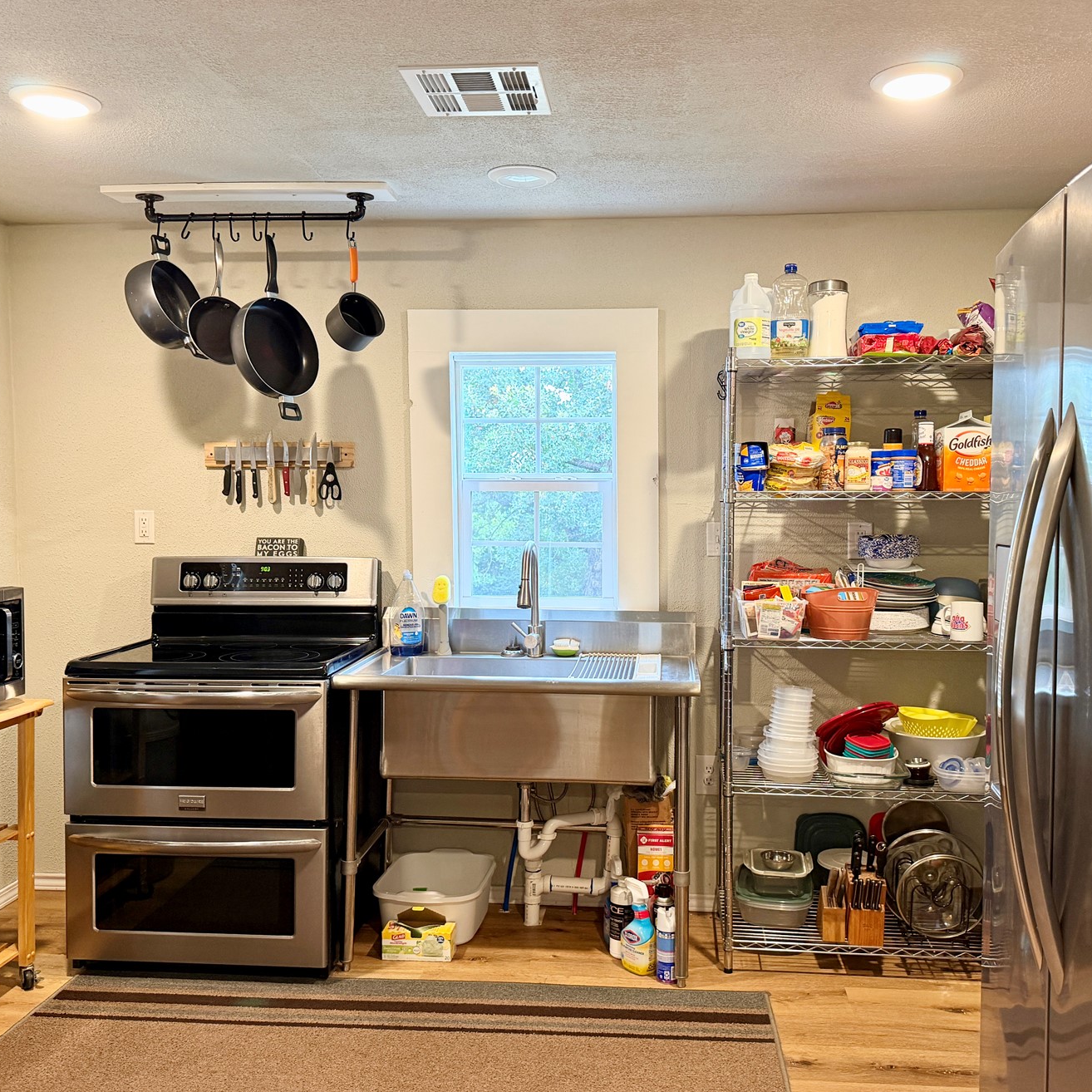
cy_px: 543
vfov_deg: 52.5
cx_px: 586
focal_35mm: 31
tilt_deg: -1.9
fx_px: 1106
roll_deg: +0.4
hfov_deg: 52.5
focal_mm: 6.76
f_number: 1.78
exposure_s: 1/60
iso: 250
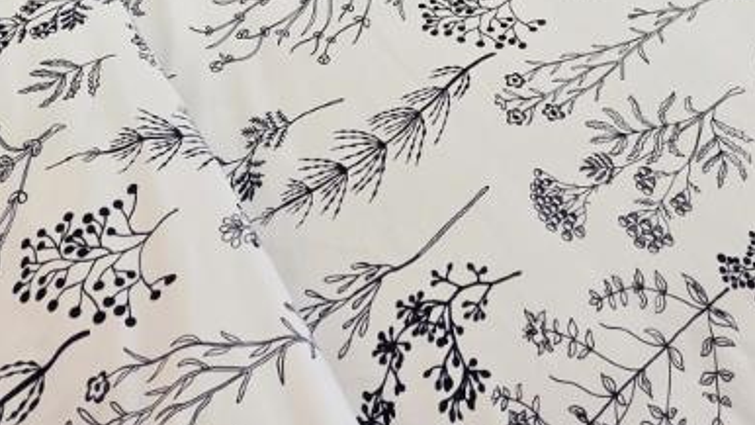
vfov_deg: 15.5
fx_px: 1101
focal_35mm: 55
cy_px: -510
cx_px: 383
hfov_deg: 37.9
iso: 100
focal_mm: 2.2
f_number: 1.9
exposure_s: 1/120
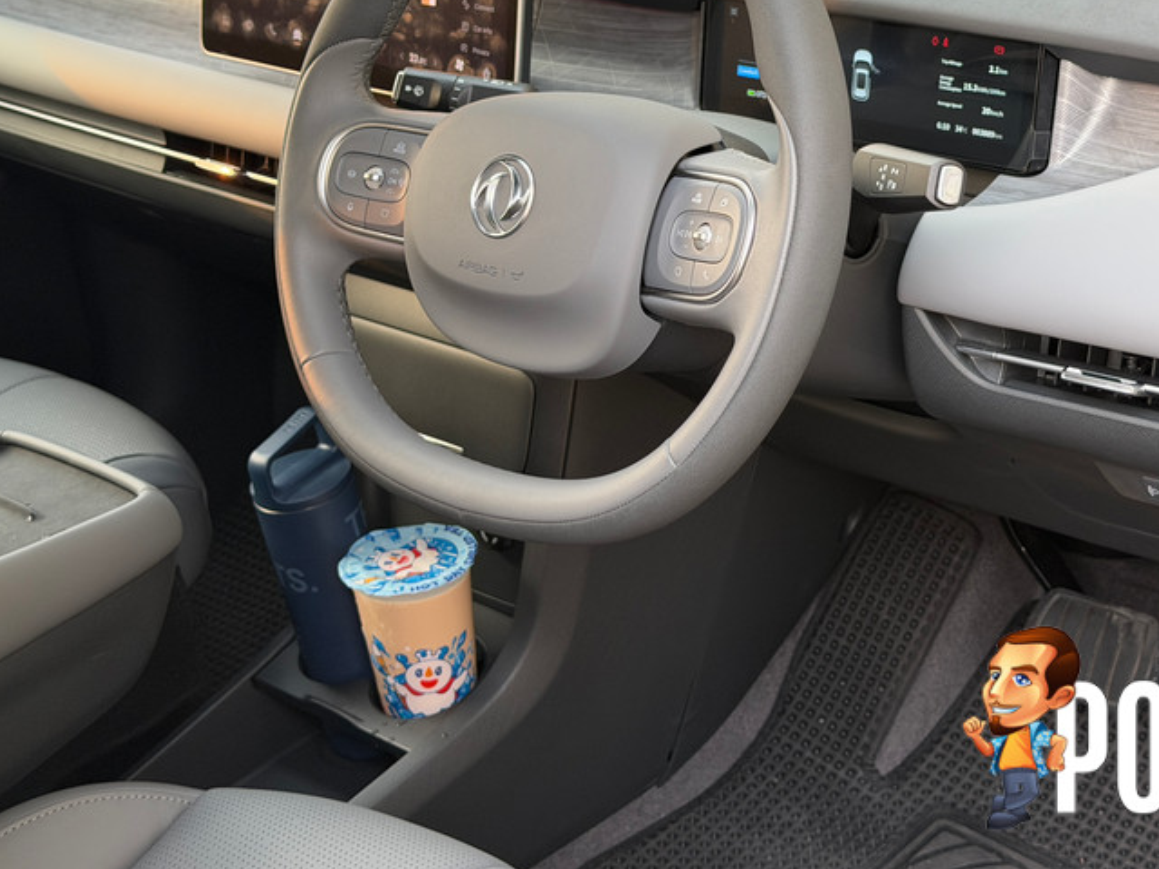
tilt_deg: -22.6
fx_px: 2109
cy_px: 313
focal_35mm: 63
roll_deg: +4.5
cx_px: 739
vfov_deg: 23.2
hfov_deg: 30.6
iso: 100
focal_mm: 6.76
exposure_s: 1/90
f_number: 1.78
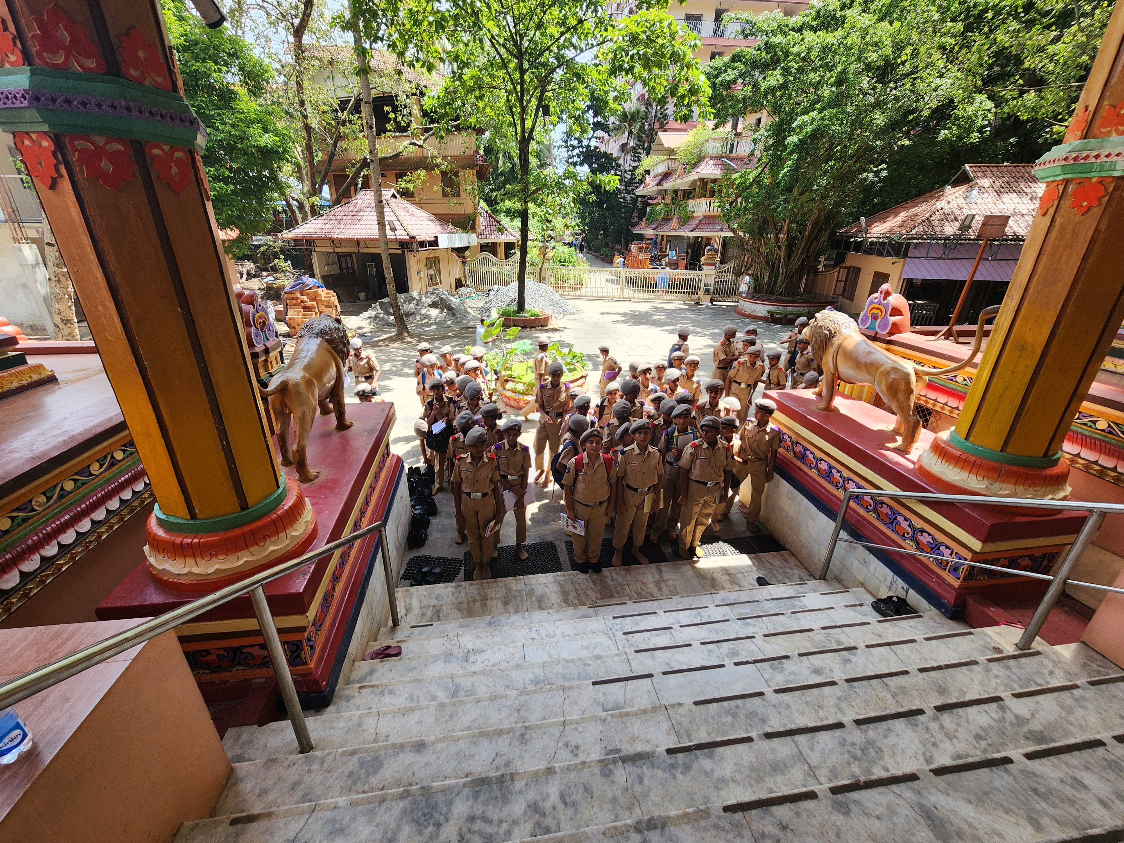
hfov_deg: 106.2
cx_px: 562
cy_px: 422
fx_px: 422
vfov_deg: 89.9
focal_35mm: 13
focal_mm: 2.2
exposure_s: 1/318
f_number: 2.2
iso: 50
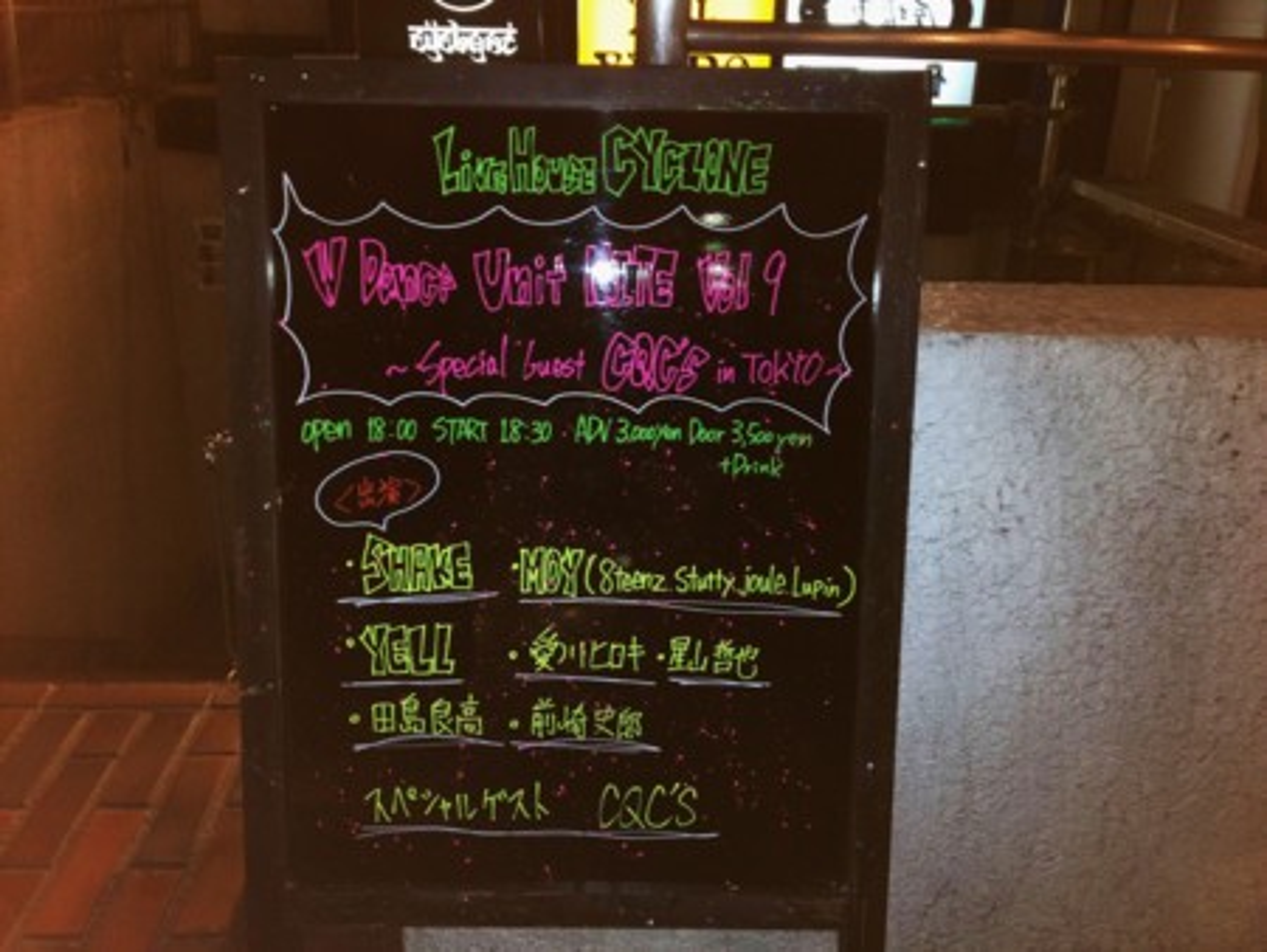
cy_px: 476
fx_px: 1282
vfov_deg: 40.7
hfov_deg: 52.6
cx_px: 634
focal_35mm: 35
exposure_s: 1/16
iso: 125
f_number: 2.4
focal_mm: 4.28
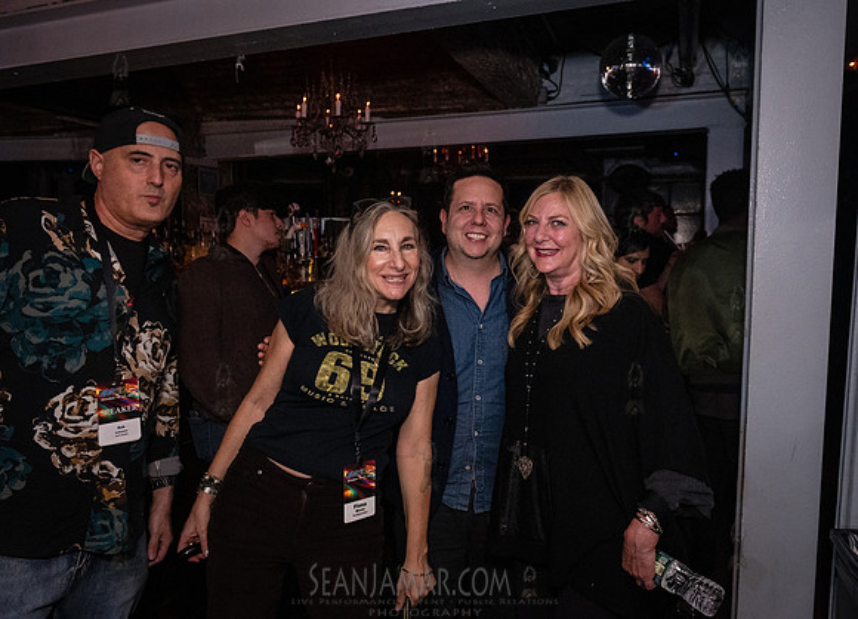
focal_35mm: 27
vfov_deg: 49.5
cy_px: 310
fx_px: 671
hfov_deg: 65.1
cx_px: 465
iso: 12800
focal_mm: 26
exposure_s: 1/400
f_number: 4
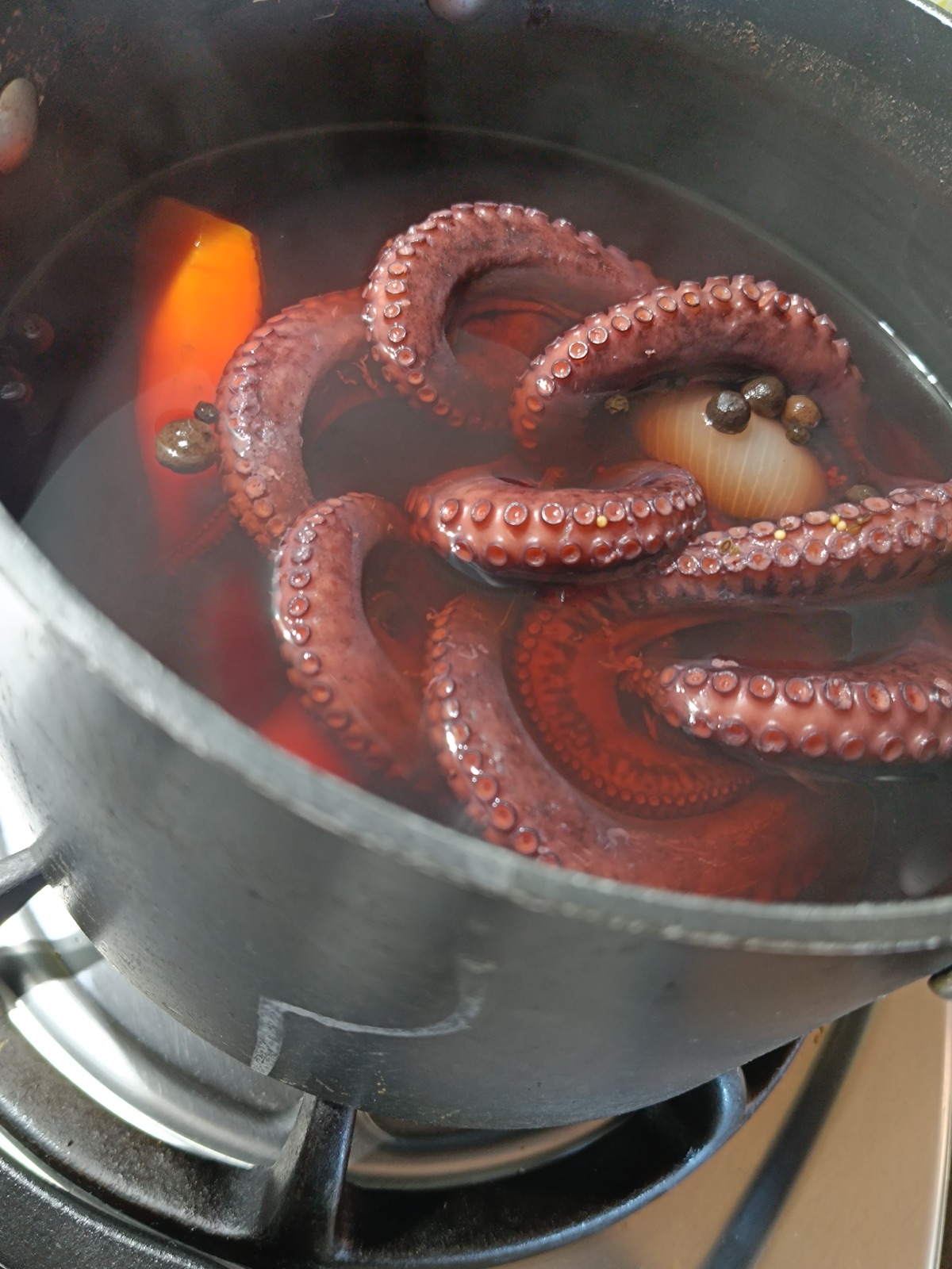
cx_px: 476
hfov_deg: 56.8
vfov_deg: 71.6
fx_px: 880
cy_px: 634
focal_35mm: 24
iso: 1017
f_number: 1.88
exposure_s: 1/25
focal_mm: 5.59
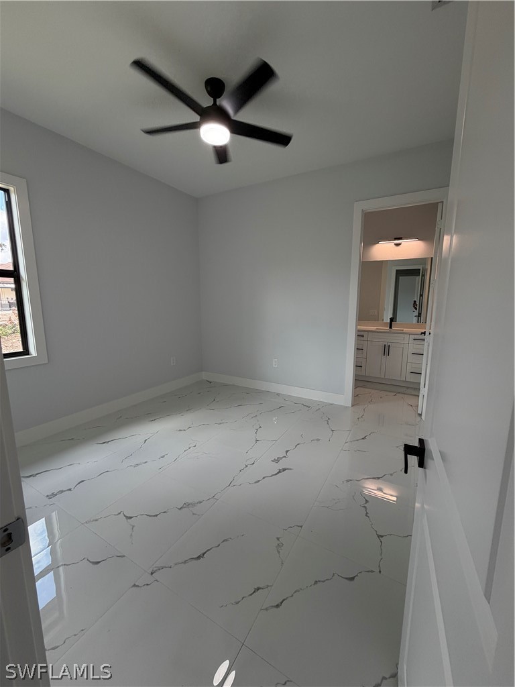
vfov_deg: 102.1
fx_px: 278
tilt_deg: -9.0
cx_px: 258
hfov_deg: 85.7
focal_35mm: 14
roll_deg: +0.1
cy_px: 344
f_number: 2.2
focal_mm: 2.22
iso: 100
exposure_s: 1/120
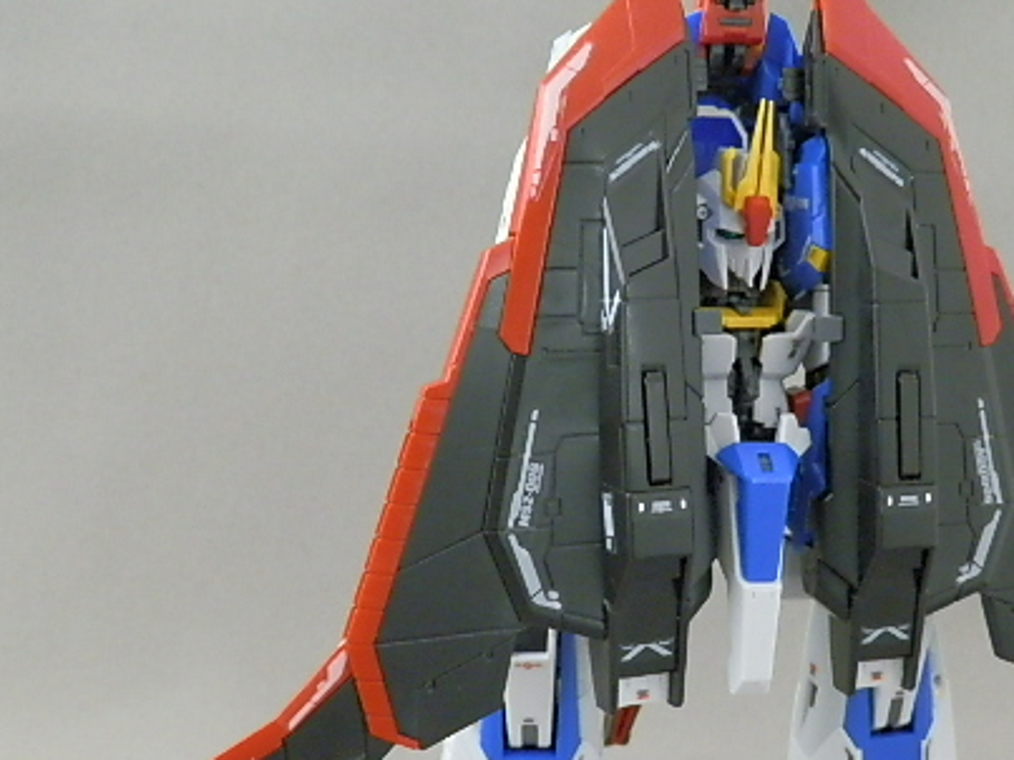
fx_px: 1581
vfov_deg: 26.9
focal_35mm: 54
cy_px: 468
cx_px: 677
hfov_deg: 35.2
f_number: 3.5
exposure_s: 1/8
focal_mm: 6.17
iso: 320
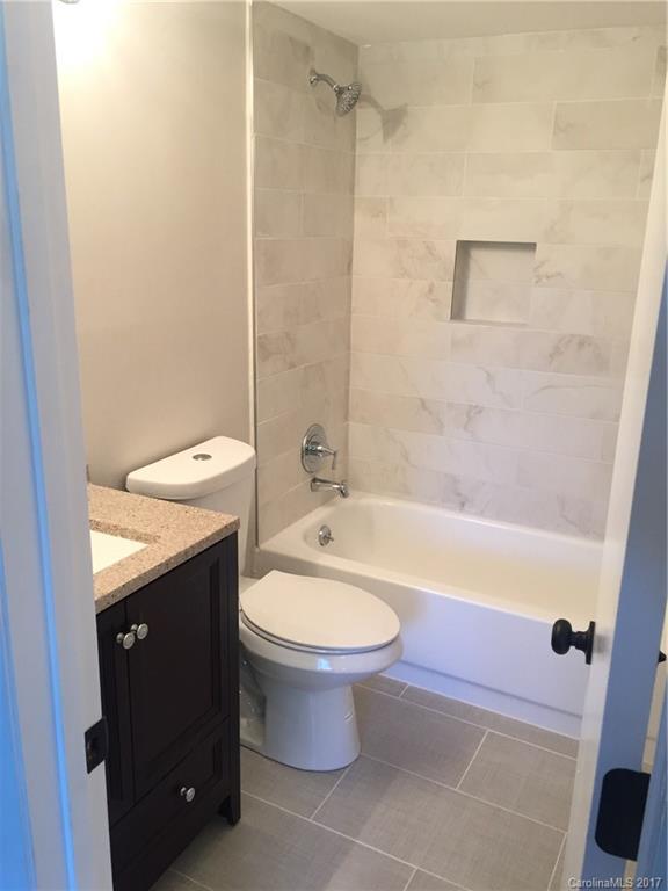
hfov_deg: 48.2
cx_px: 334
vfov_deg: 61.7
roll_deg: -1.9
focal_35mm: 29
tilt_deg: -15.3
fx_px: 746
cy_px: 446
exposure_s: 1/30
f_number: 2.2
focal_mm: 4.15
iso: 40
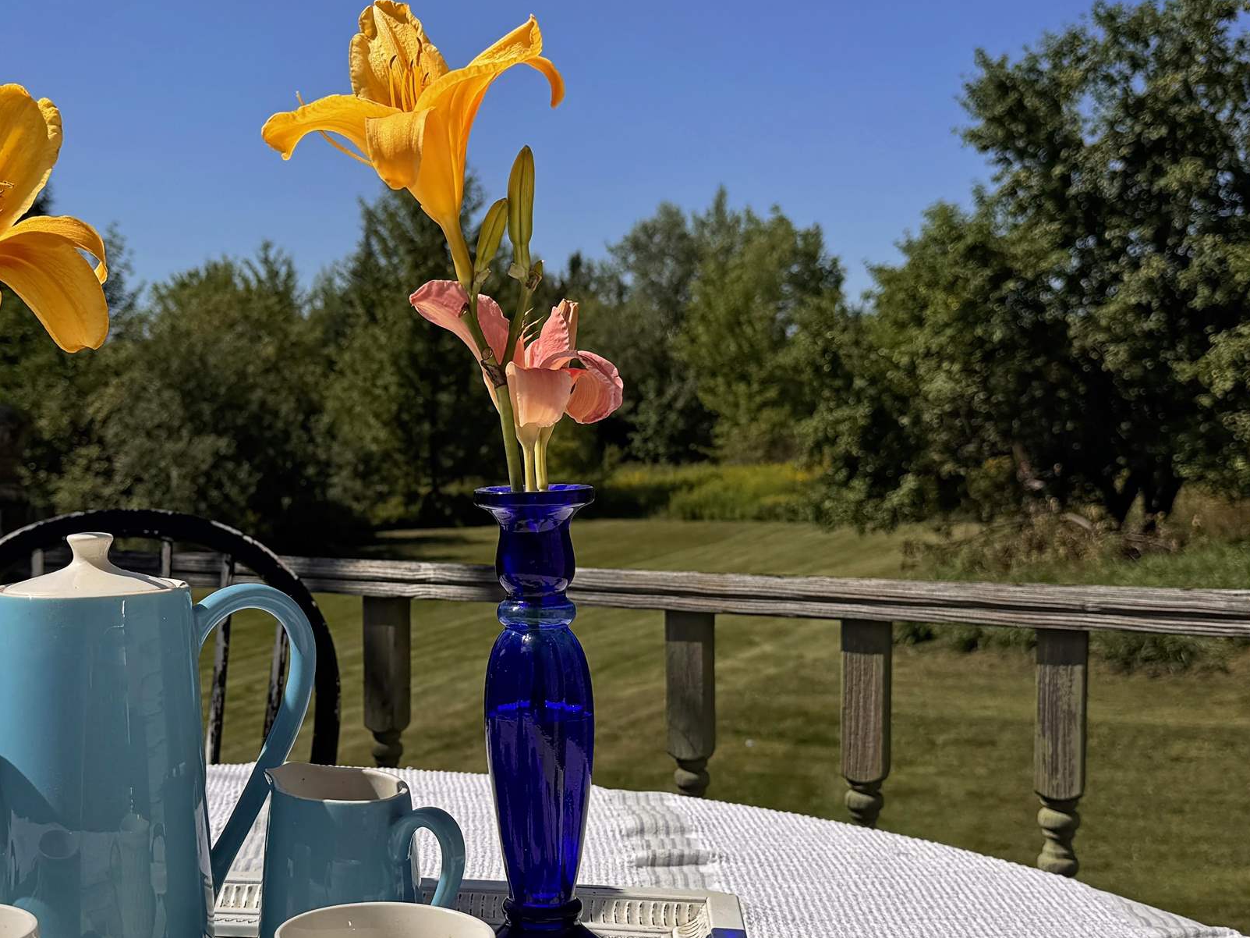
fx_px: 1661
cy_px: 547
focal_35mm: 46
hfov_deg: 40.8
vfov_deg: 31.5
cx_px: 423
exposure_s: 1/9009
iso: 80
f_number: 1.78
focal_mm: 6.76
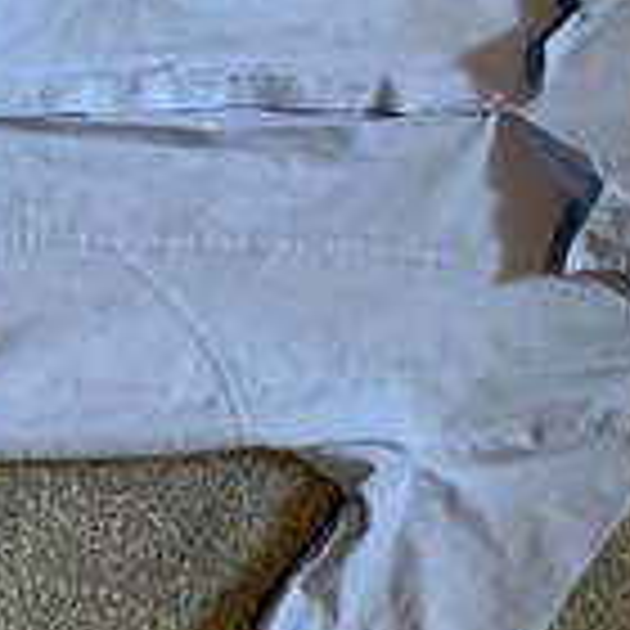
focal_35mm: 66
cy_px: 86
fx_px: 1359
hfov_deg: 26.1
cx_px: 315
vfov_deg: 25.4
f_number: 1.8
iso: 200
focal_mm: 3
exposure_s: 1/60
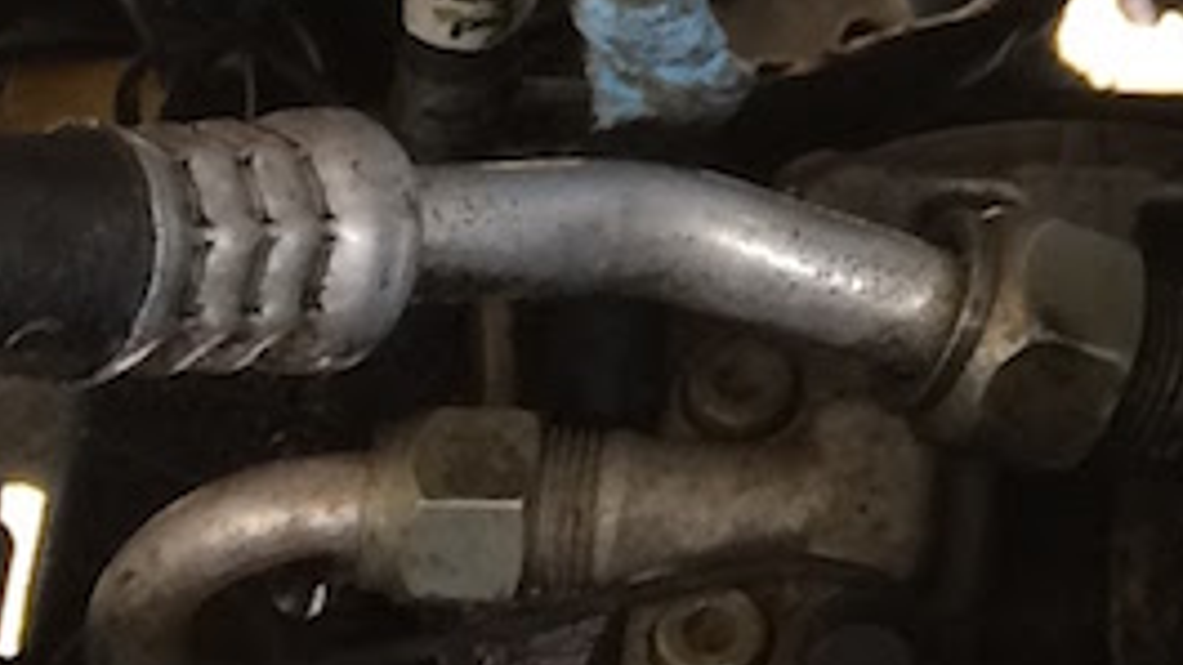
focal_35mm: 159
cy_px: -935
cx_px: 2183
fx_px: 4987
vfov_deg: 7.2
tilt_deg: -49.6
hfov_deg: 12.3
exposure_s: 1/30
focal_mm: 4.15
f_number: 2.2
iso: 40
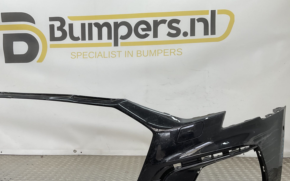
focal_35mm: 40
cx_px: 121
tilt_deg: -9.3
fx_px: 316
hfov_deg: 49.1
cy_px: 132
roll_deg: +0.3
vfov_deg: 31.5
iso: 16
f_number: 1.8
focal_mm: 3
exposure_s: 1/128
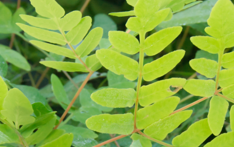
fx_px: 1098
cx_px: 145
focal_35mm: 172
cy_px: 111
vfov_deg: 7.6
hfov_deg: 12.2
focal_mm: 55
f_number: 16
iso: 3200
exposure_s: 1/80
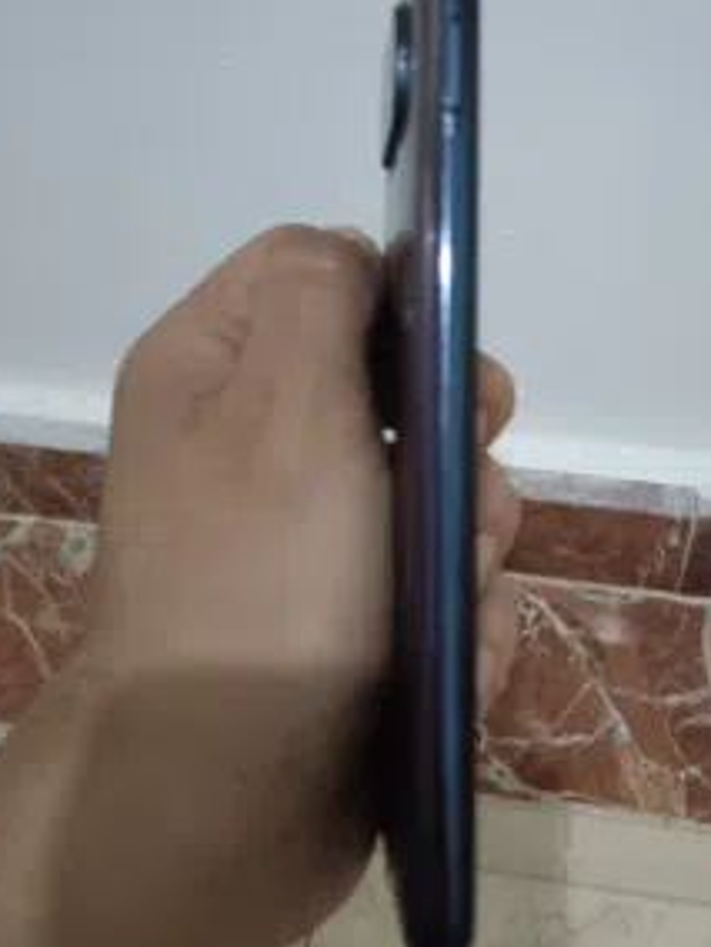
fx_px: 1041
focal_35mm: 38
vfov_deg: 48.6
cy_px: 363
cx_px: 454
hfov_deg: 37.4
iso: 3877
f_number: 1.9
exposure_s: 1/16.7
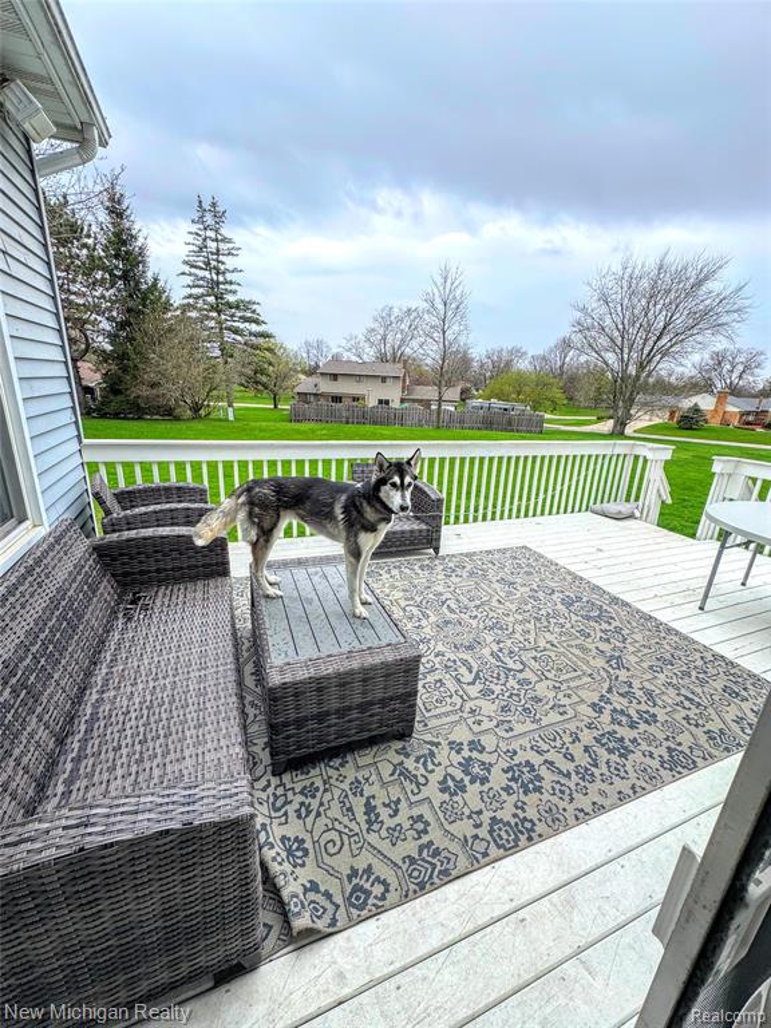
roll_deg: -1.5
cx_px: 386
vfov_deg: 102.1
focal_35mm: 14
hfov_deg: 85.7
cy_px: 514
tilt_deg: -16.5
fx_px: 416
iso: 40
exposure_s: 1/582
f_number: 2.2
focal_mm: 2.22
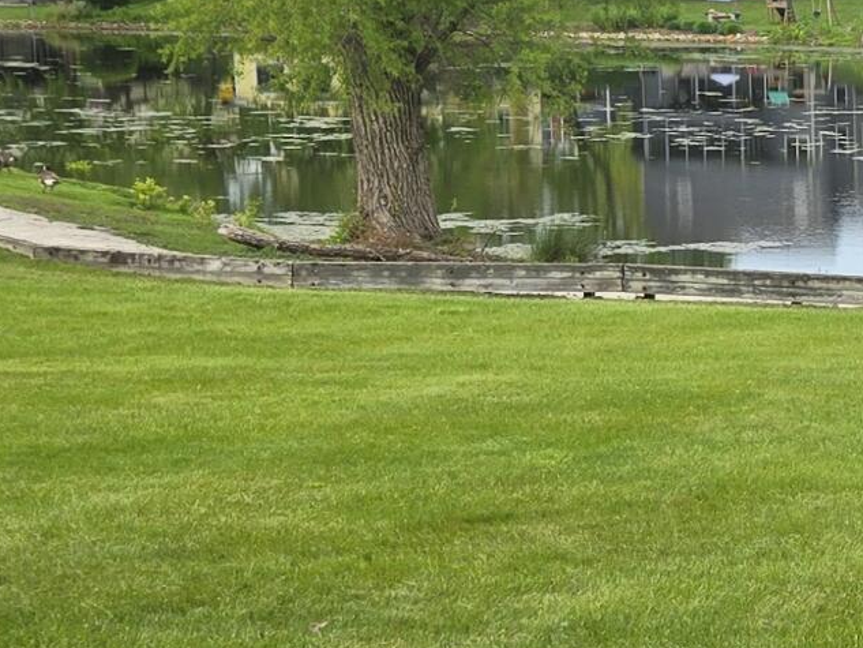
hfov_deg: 16.7
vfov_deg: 13.6
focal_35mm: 109
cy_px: 386
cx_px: 1209
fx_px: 2718
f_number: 1.8
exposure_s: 1/868
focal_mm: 5.4
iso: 25
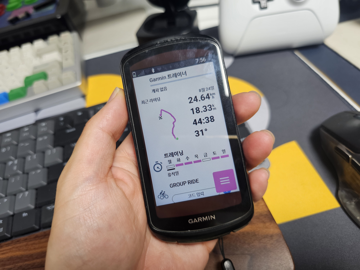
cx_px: 180
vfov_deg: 58.9
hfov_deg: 73.9
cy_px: 135
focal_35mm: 23
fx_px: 239
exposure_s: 1/51
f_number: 1.7
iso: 100
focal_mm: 6.3
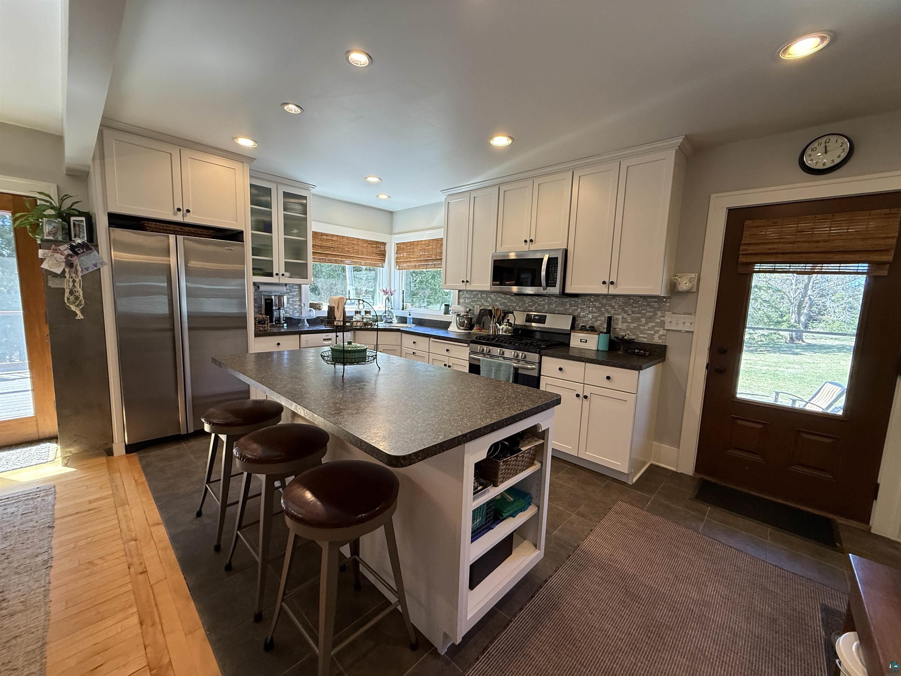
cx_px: 450
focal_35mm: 14
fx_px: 364
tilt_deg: -6.9
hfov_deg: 102.1
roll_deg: -2.3
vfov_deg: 85.7
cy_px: 338
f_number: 2.2
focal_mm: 2.22
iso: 200
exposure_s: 1/120
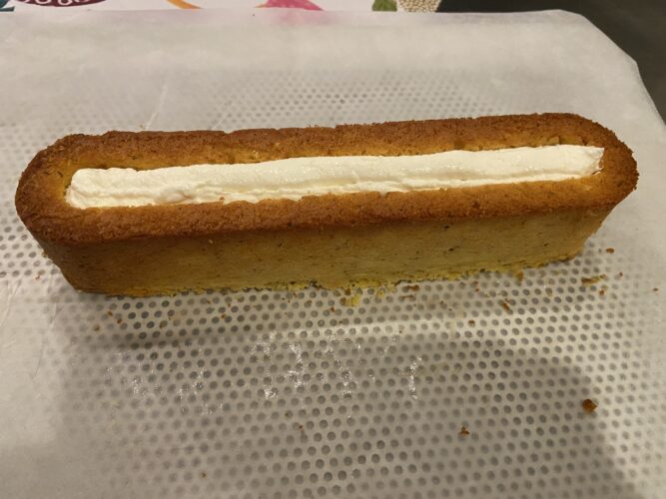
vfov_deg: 53.0
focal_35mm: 26
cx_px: 333
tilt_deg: -58.9
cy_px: 250
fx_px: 500
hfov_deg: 67.3
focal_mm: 4.25
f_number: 1.8
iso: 500
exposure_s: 1/50
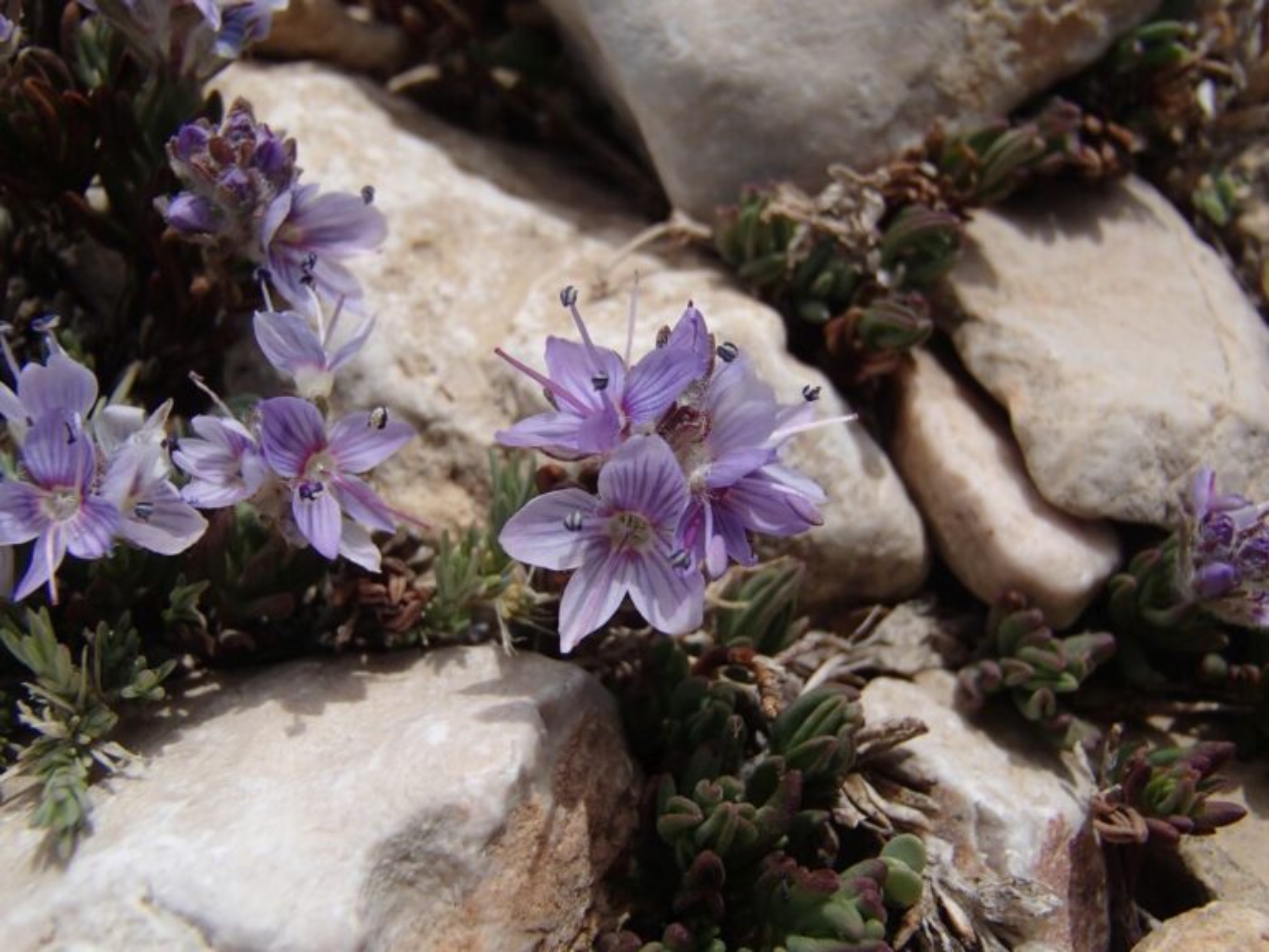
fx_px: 1356
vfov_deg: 38.7
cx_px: 634
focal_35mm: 37
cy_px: 476
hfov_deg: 50.1
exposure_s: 1/1000
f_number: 4.7
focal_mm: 6.64
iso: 100
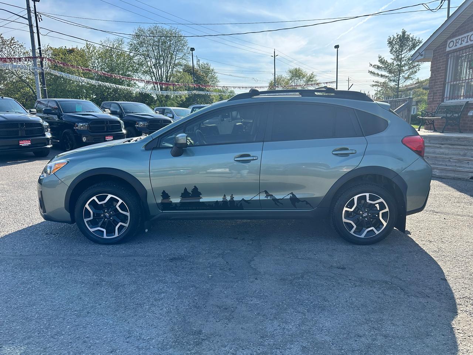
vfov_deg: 56.8
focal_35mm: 24
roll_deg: -0.5
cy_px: 178
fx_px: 328
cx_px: 236
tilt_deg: -10.1
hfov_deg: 71.6
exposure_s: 1/2660
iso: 80
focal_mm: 6.86
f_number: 1.78
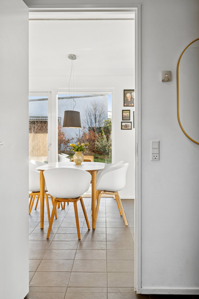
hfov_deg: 34.2
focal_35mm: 39
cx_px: 100
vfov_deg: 49.6
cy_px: 150
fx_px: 323
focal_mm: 26
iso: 200
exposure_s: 1/15
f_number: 8
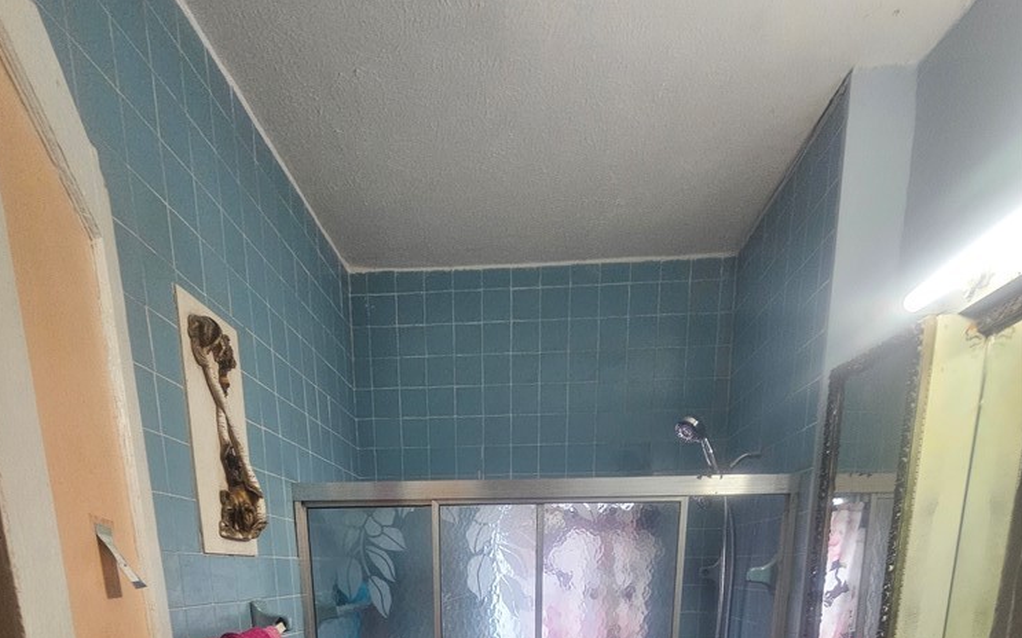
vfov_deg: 47.7
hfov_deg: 88.0
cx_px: 498
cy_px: 678
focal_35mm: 19
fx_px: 529
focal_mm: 2.2
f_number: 2.2
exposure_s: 1/30
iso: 500
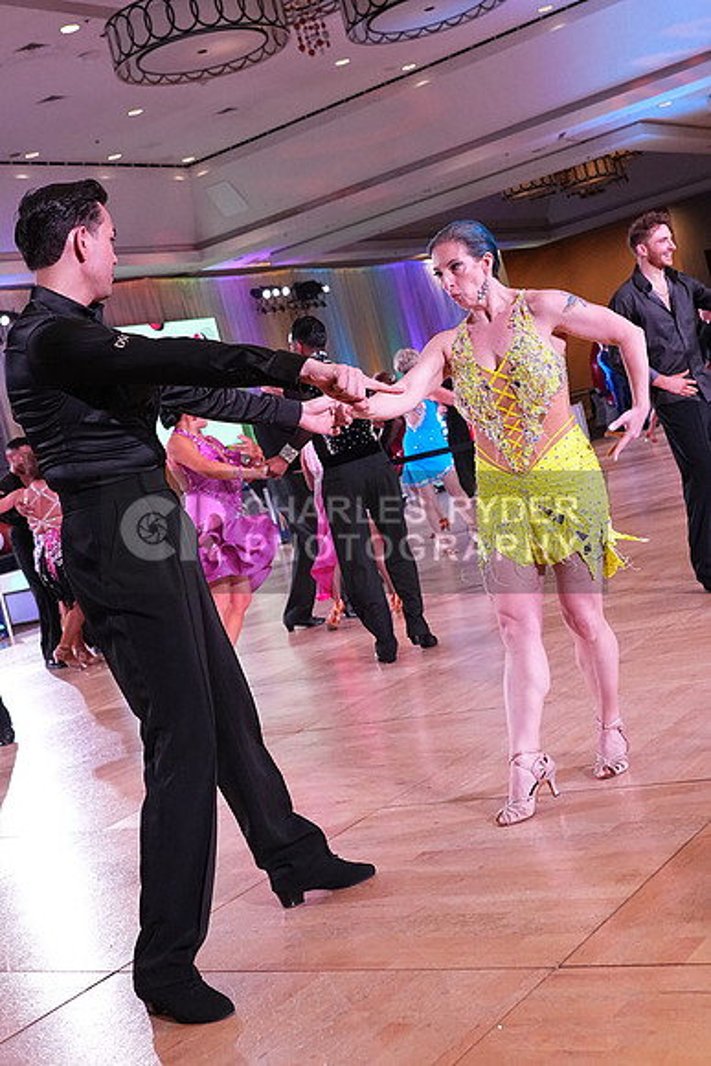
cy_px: 533
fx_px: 1421
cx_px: 356
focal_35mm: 48
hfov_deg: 28.1
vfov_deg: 41.1
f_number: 5
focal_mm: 32
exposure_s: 1/400
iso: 3200
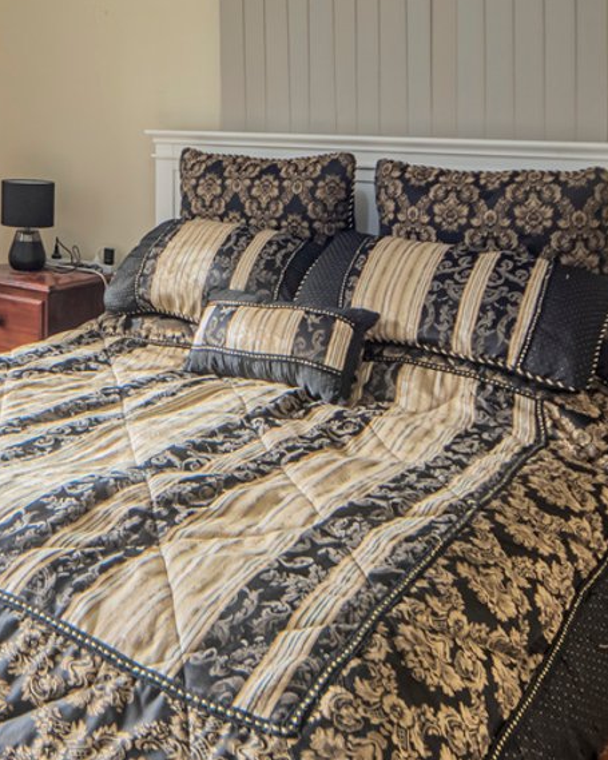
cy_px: 183
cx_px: -33
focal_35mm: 38
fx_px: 855
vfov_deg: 46.1
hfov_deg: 34.6
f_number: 6.3
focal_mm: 12
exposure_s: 1/20
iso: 320
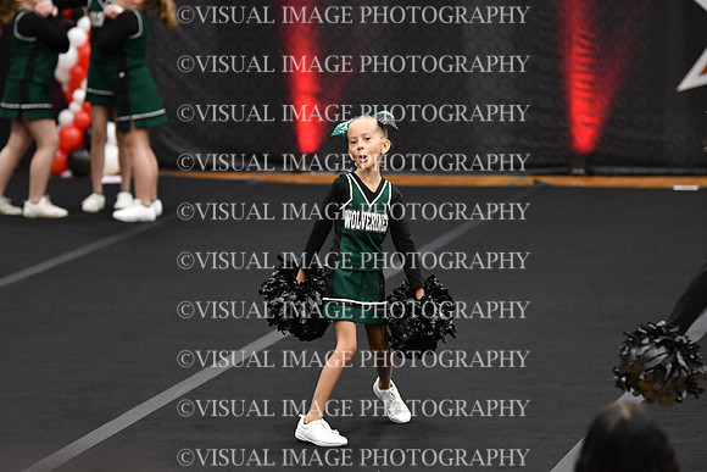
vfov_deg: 6.8
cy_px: 236
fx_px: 3968
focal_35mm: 202
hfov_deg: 10.2
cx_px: 354
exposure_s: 1/800
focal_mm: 135
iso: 5000
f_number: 2.8
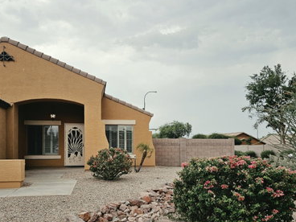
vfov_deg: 43.7
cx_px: 134
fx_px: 274
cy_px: 144
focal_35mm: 32
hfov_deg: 56.7
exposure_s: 1/323
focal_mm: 6.3
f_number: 1.7
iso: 10
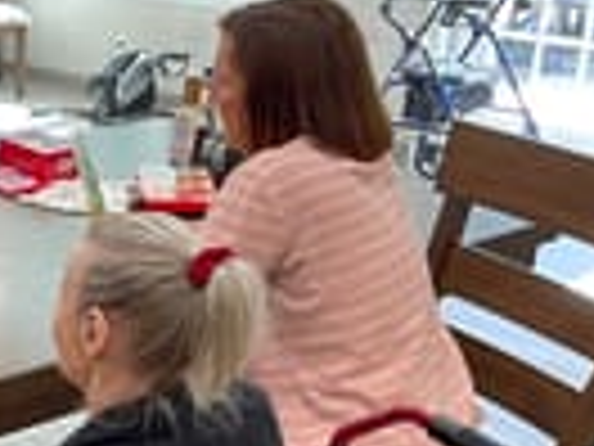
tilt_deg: -22.0
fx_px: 1356
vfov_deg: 18.6
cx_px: -220
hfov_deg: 21.8
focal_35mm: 79
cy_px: 311
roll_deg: +2.1
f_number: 1.6
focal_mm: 4.2
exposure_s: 1/60
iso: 100
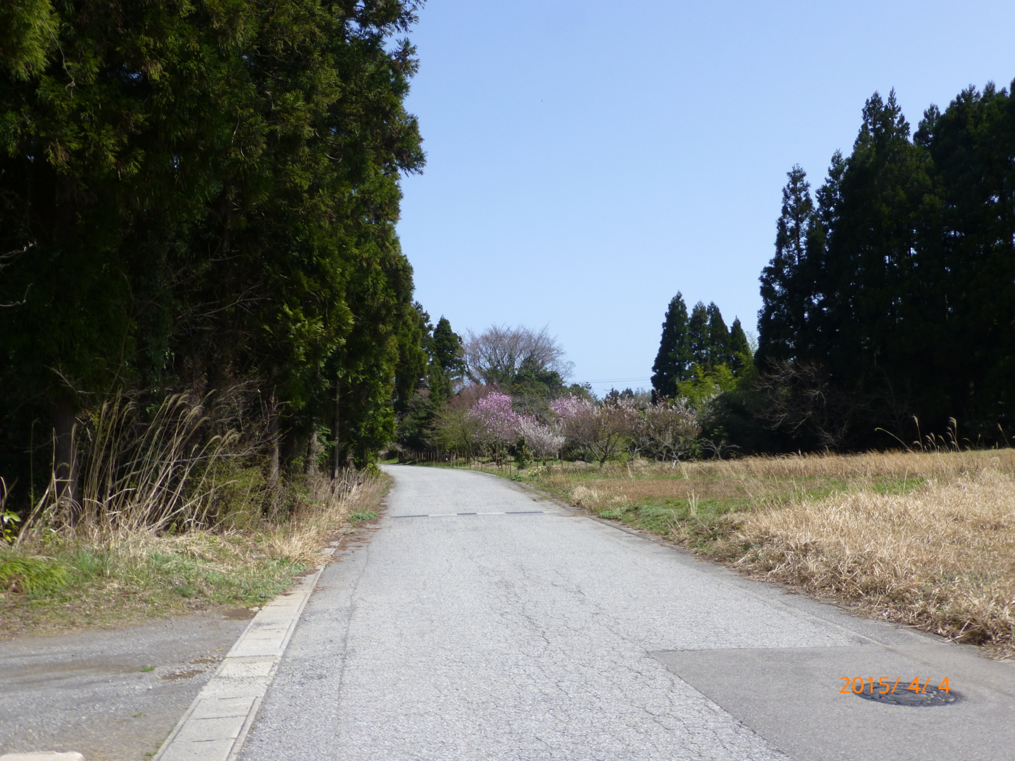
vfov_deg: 41.8
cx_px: 508
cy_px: 380
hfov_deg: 54.0
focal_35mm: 34
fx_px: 997
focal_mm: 6.1
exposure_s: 1/1000
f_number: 3.7
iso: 100
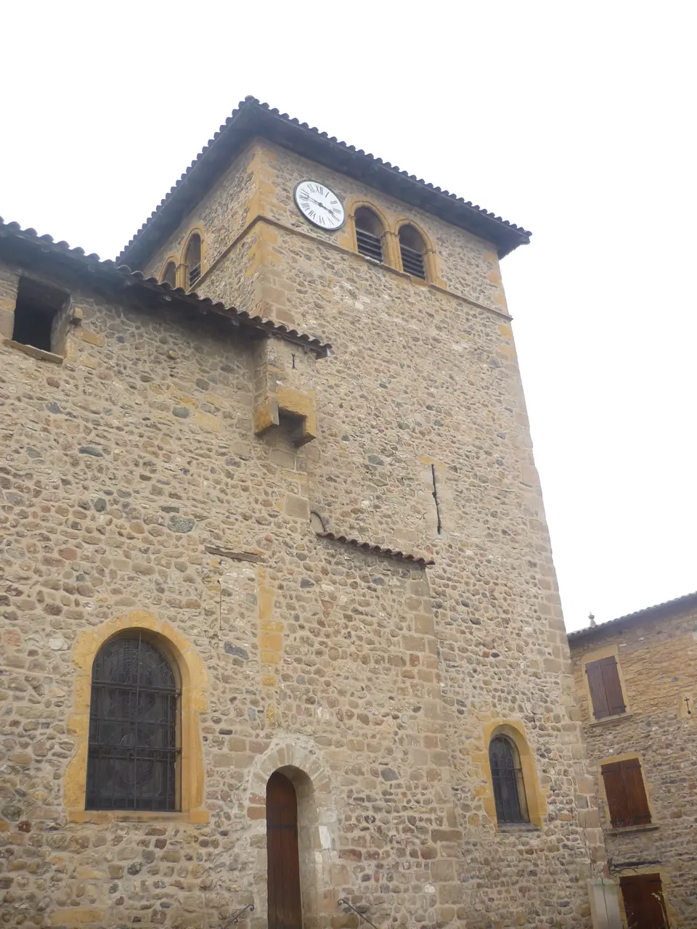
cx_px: 348
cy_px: 464
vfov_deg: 55.4
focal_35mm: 33
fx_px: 886
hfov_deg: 42.9
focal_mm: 5.5
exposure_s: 1/80
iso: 100
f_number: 2.8
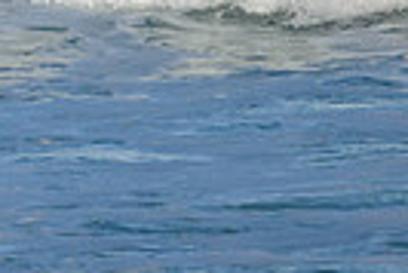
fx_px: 39641
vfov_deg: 0.4
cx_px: -322
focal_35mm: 3494
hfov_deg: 0.6
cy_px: -244
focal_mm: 800
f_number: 11
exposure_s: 1/1600
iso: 1100
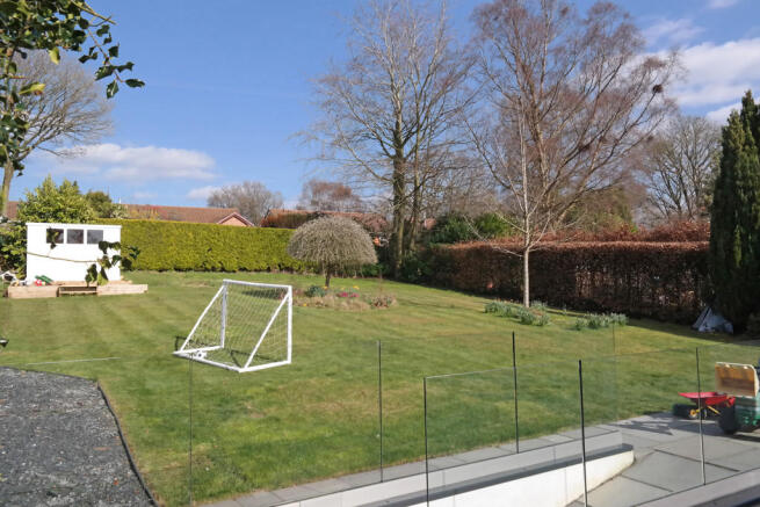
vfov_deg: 48.0
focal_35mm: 27
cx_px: 380
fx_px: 570
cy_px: 254
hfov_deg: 67.4
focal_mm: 18
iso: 1600
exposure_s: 1/1600
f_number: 10
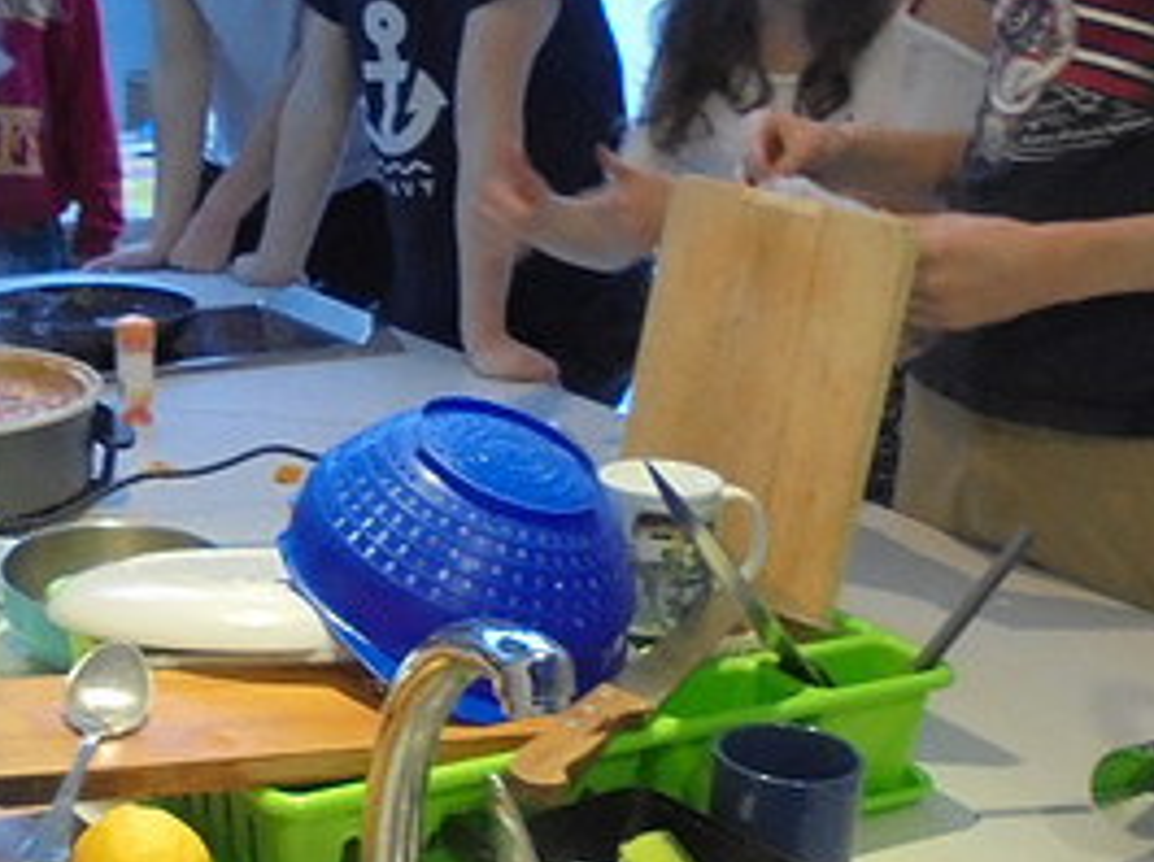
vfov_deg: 25.6
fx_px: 1898
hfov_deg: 32.7
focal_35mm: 57
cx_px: 192
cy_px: 503
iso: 400
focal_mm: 4.6
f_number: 3.5
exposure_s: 1/20
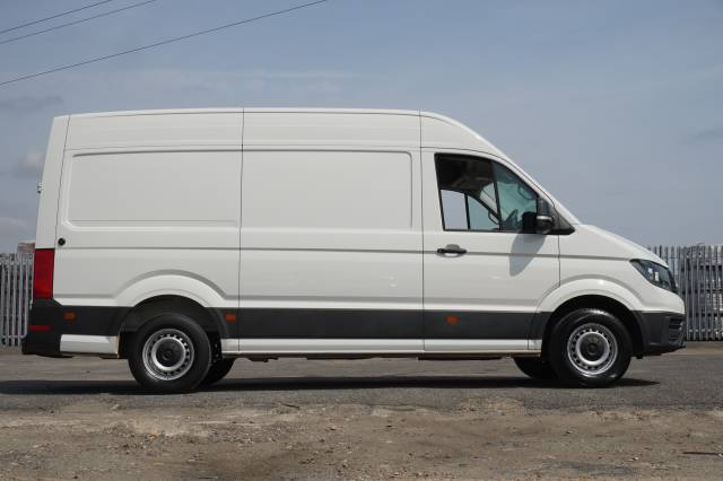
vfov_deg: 28.9
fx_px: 933
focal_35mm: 46
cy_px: 240
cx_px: 362
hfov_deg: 42.3
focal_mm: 31
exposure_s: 1/350
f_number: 16
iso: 400
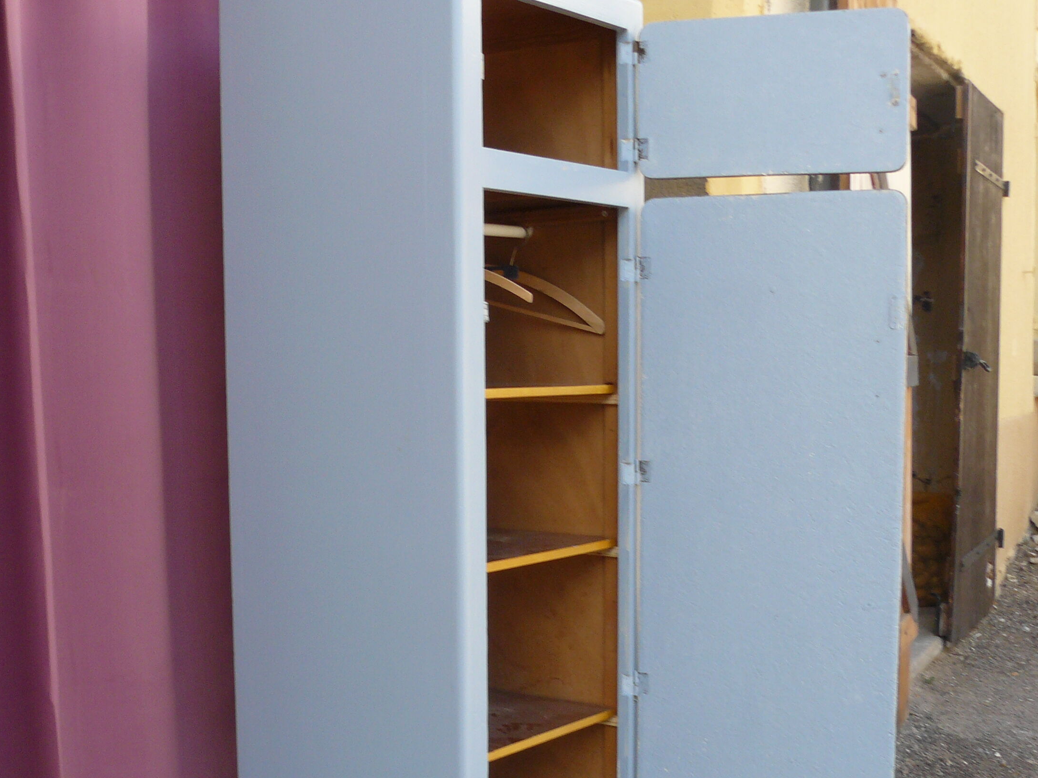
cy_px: 509
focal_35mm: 51
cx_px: 435
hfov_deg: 37.4
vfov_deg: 28.4
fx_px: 1529
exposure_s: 1/100
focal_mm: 6
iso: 100
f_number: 4
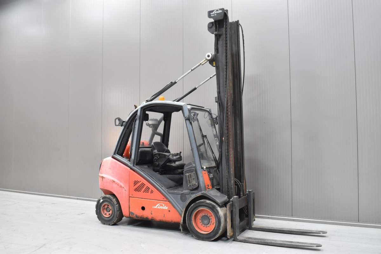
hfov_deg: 57.2
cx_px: 190
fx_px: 349
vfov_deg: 40.0
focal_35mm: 33
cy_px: 127
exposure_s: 1/25
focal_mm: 22
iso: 1600
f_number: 5
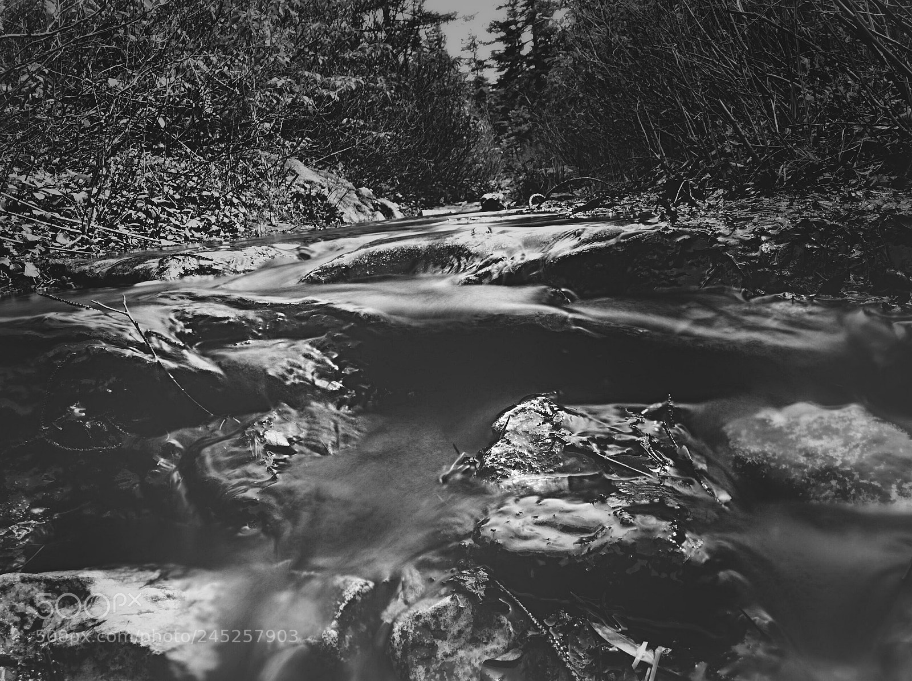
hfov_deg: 56.9
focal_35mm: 32
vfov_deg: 44.1
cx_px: 456
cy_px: 340
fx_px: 842
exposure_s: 14.1
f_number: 2.4
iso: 32
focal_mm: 3.3
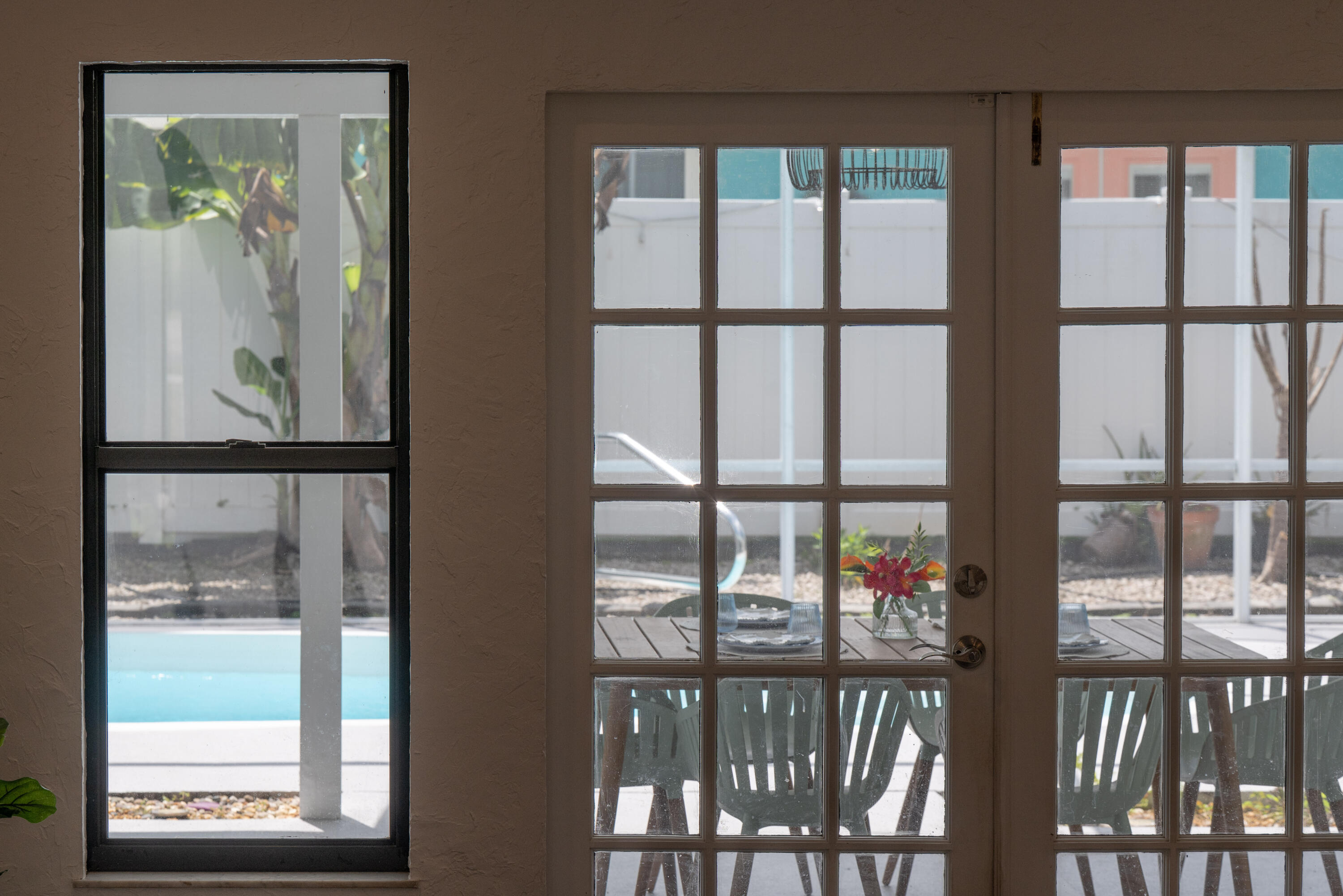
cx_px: 672
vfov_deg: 15.4
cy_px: 448
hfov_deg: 22.9
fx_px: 3320
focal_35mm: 89
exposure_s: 1/400
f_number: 7.1
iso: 200
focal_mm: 89
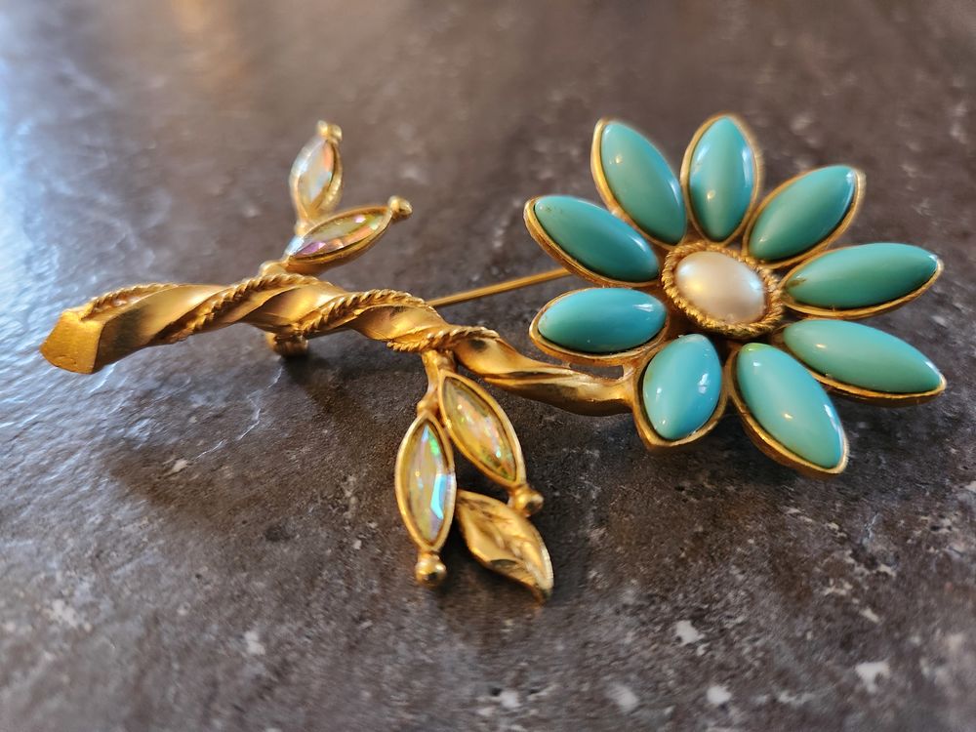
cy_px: 366
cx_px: 488
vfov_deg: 58.9
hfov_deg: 73.9
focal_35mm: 23
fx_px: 648
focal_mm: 5.4
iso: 640
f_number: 1.8
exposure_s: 1/33.3
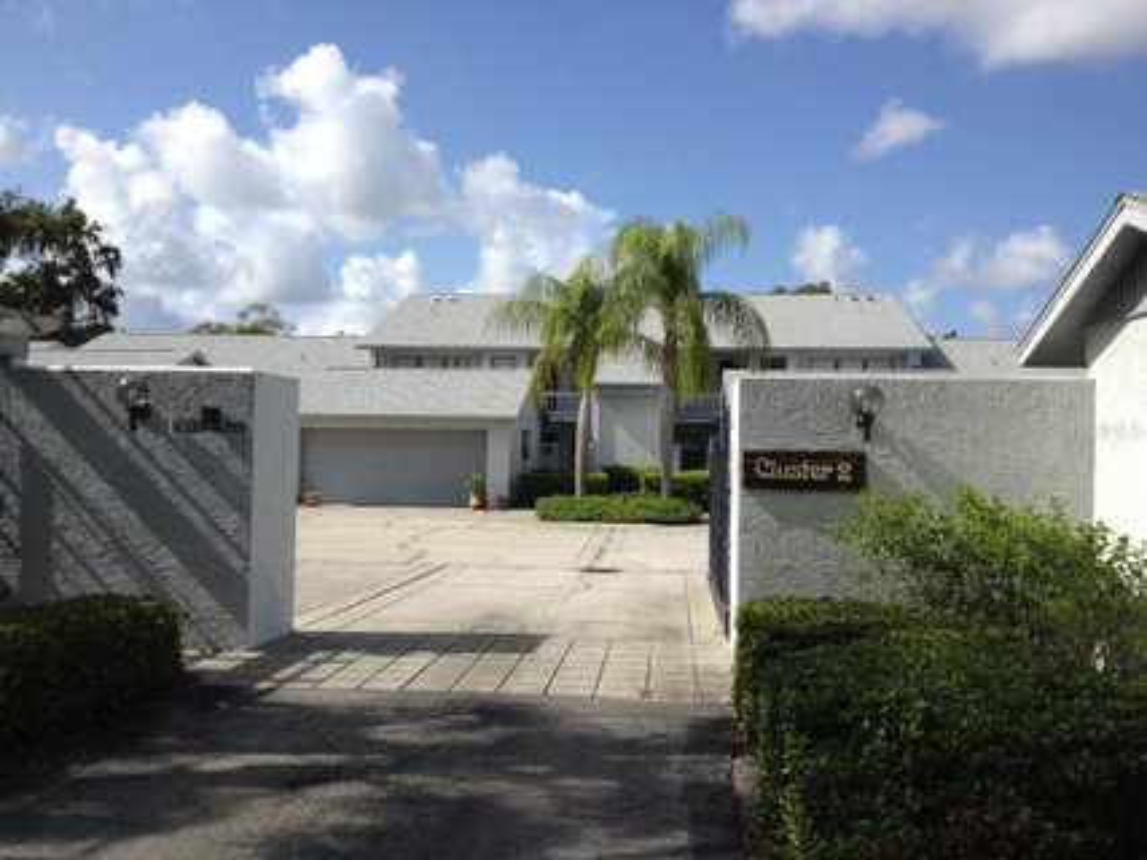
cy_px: 430
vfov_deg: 40.7
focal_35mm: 35
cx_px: 574
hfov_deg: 52.6
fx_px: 1159
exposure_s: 1/1905
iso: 50
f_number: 2.4
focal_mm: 4.28
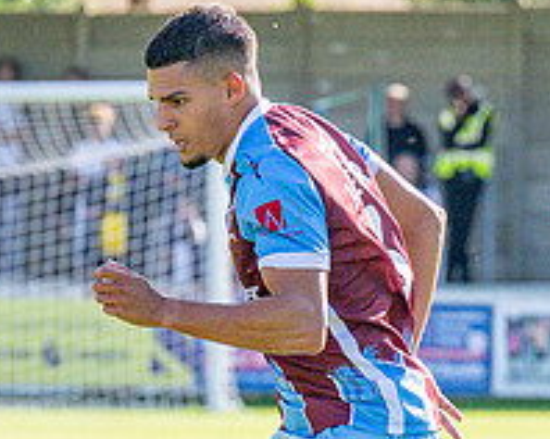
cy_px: 416
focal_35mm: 831
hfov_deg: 2.3
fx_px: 13514
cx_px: -34
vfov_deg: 1.9
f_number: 4
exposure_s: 1/2500
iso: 400
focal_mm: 115
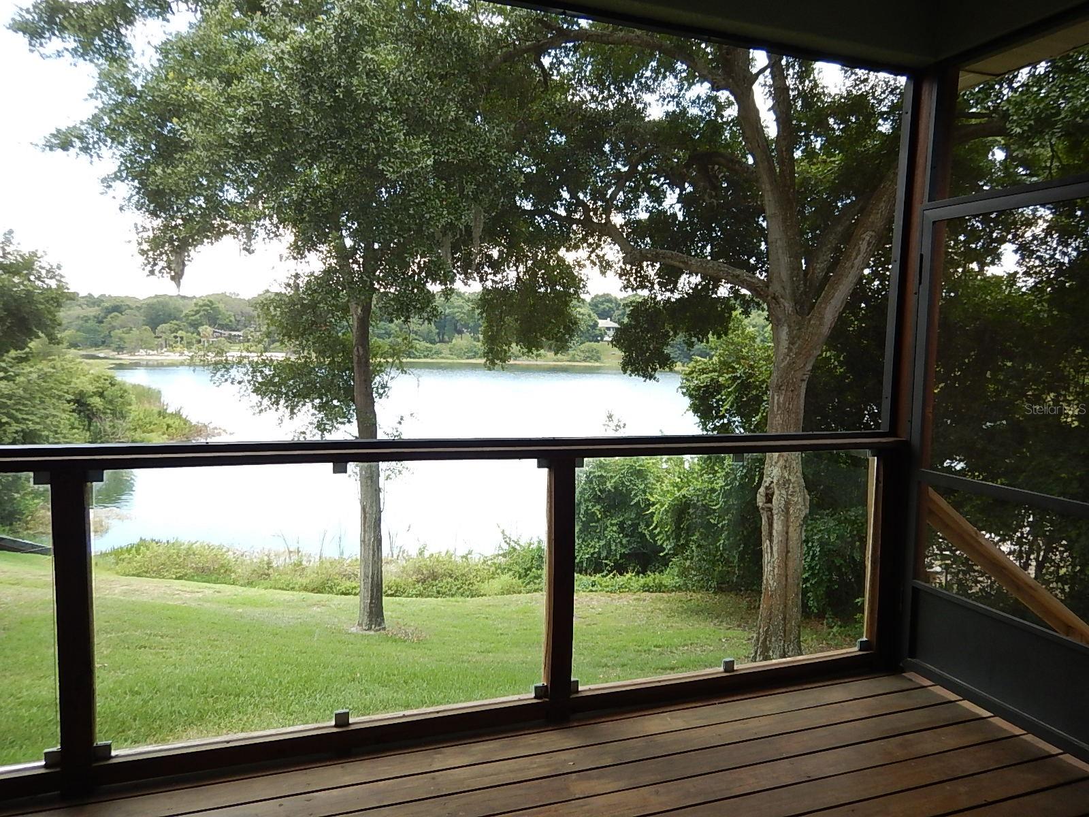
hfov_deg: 71.6
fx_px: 755
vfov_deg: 56.8
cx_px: 544
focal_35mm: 24
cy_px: 408
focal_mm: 4.3
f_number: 2.8
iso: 125
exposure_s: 1/100
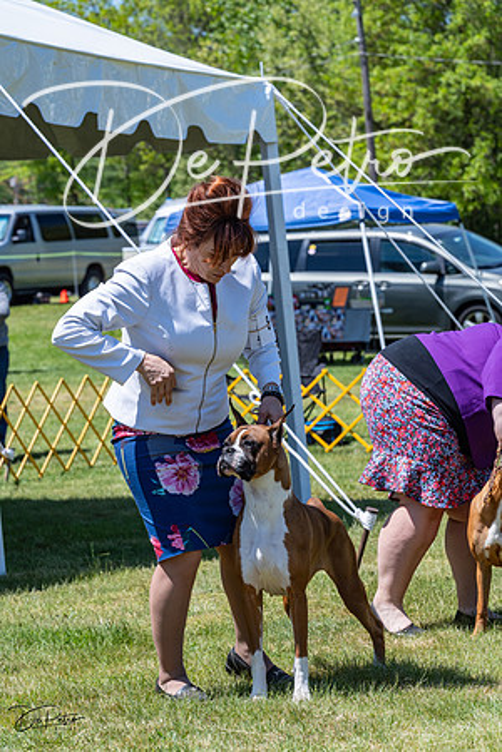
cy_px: 376
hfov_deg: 11.1
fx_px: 2593
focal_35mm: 124
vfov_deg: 16.5
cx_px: 251
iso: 400
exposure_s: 1/640
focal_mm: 124
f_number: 9
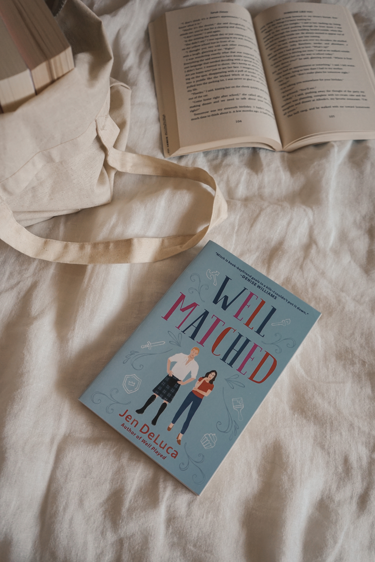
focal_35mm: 31
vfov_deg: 60.3
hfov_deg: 42.3
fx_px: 484
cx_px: 188
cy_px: 281
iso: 800
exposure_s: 1/160
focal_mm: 31
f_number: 4
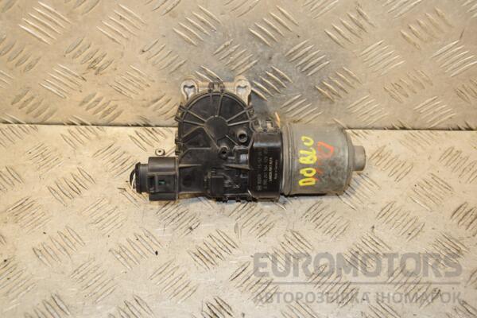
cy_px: 159
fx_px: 636
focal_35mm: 48
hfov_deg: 41.1
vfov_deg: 28.1
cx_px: 238
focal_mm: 32
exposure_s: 1/200
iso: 800
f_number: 6.3
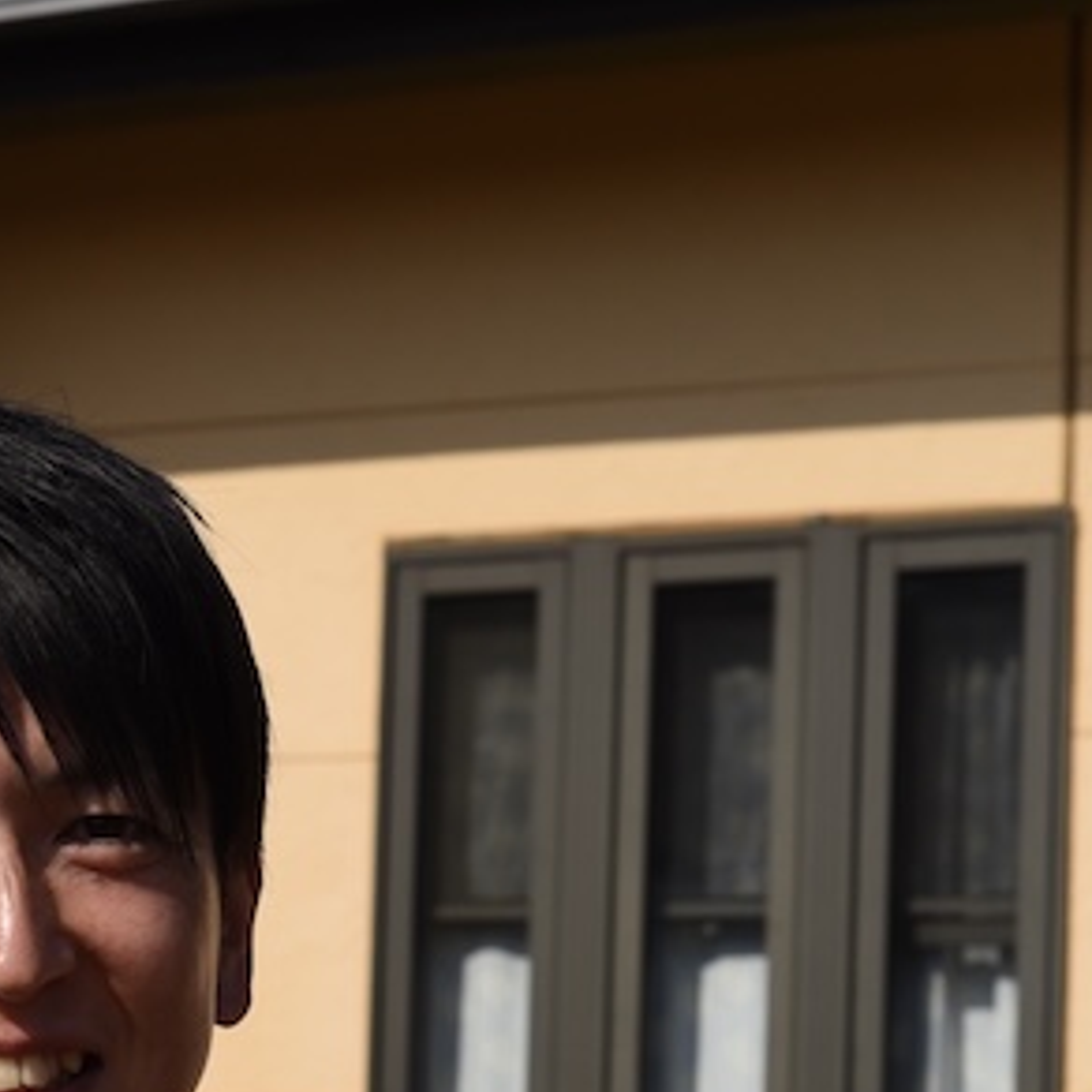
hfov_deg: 13.1
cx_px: 0
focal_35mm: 131
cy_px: 1079
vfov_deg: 13.2
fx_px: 4675
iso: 250
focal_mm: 50
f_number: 8
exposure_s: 1/1250
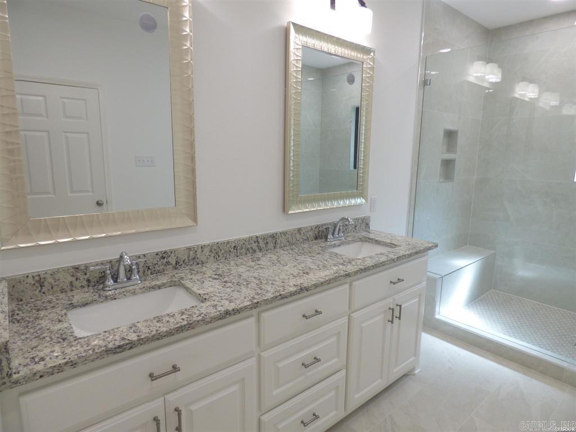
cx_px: 288
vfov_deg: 66.0
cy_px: 216
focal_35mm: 20
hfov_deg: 81.7
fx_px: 333
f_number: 2.8
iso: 160
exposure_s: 1/60
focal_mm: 3.58
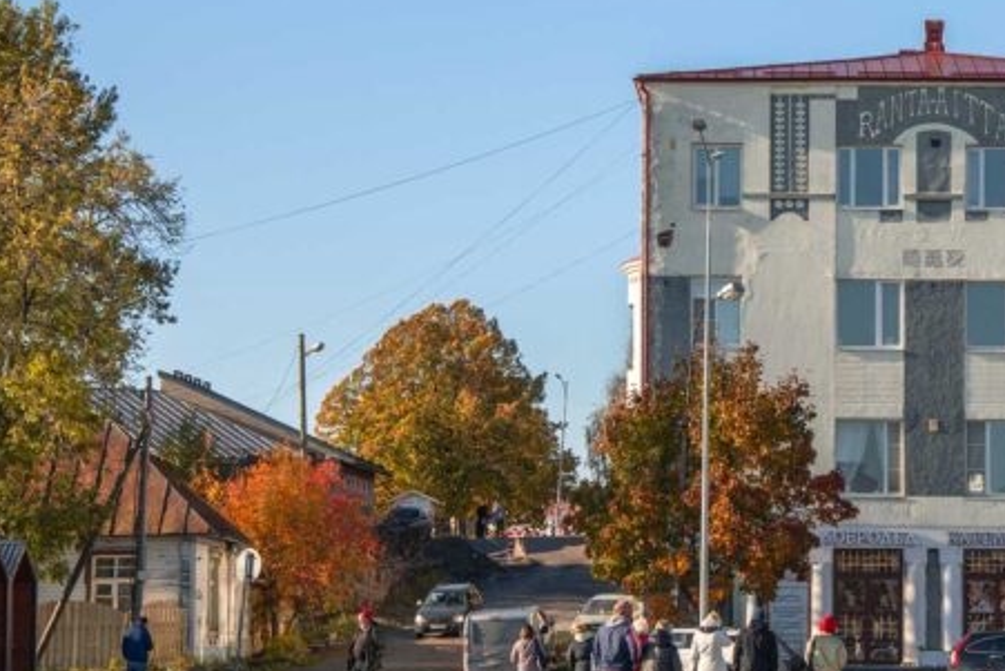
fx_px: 3044
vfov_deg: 12.6
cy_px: 197
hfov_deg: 18.5
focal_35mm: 109
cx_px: 878
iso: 100
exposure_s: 1/800
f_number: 5
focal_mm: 32
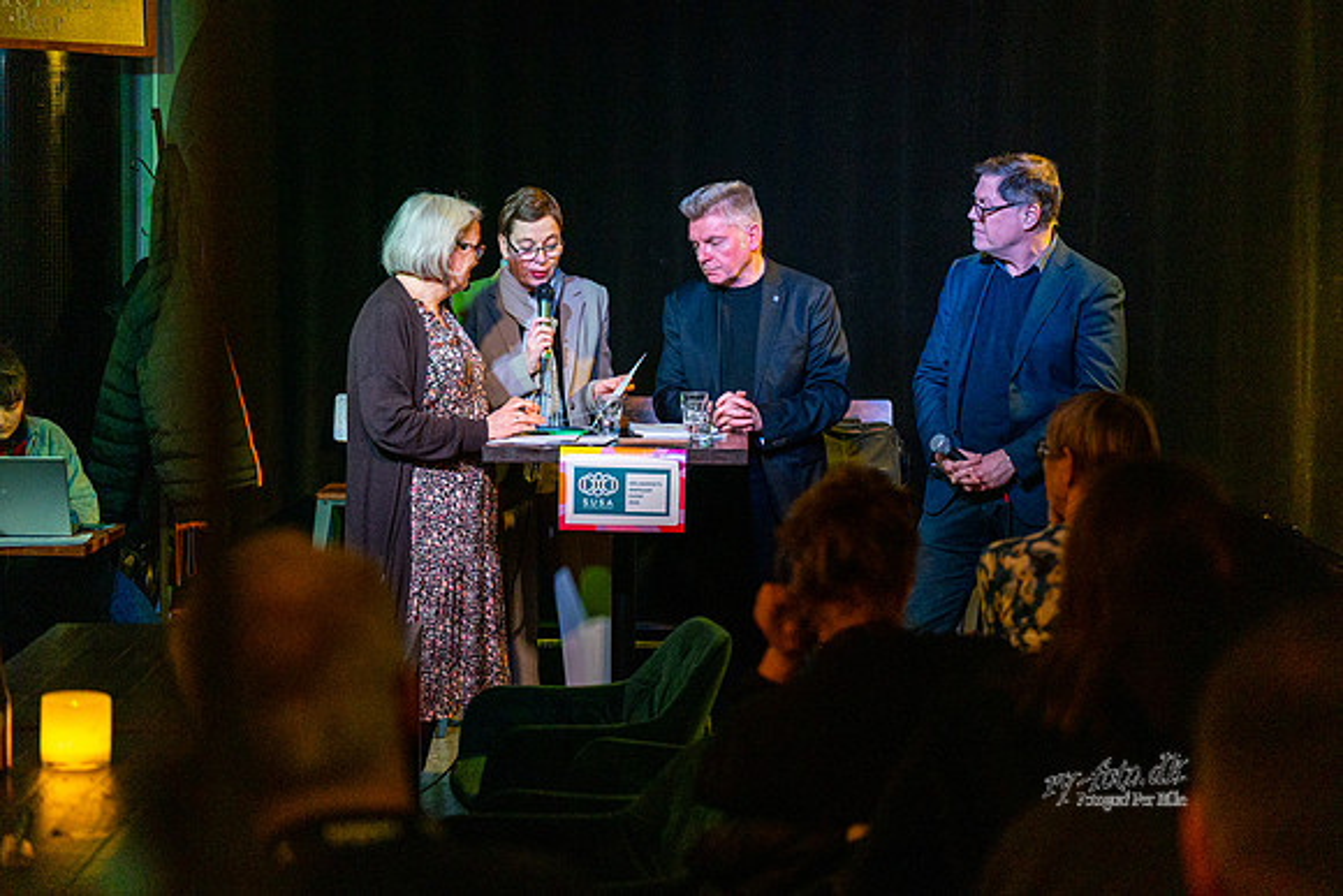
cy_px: 448
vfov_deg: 19.1
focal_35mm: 71
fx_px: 2666
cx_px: 672
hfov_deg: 28.3
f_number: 2.8
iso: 4000
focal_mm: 70
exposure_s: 1/125
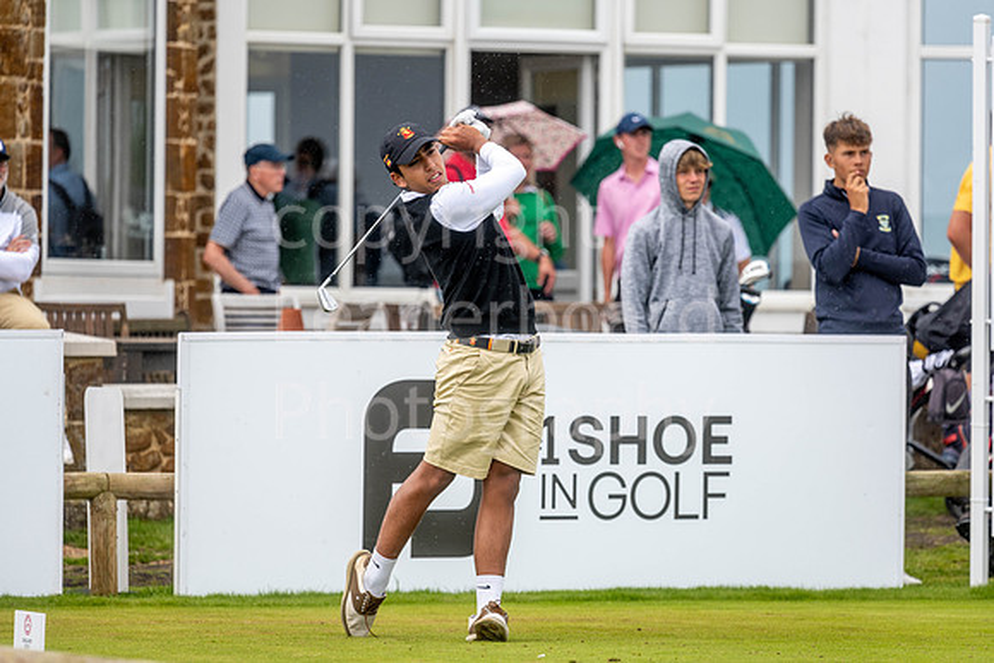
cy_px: 332
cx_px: 497
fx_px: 8285
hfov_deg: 6.9
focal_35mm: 300
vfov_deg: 4.6
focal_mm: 300
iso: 200
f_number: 5
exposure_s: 1/800
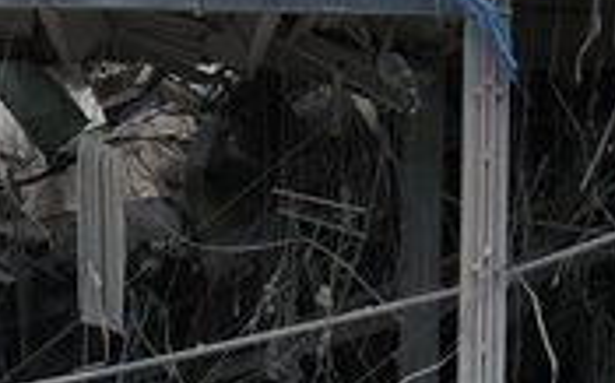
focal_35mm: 417
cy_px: 552
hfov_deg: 5.0
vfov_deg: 3.1
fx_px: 6983
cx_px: -183
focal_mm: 70
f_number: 4.5
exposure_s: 1/3200
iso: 200
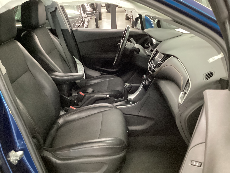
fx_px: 206
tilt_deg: -25.8
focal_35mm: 31
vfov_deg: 45.4
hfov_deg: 58.4
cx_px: 115
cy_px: 86
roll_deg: +2.7
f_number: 2.4
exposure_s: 1/24
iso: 800
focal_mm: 3.3
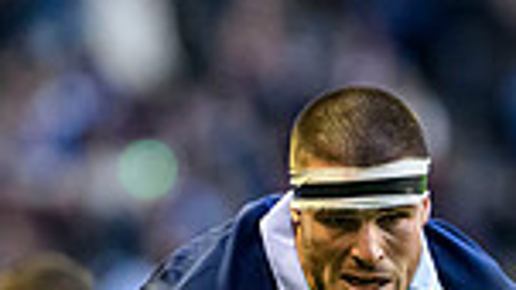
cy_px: 697
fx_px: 25002
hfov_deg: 1.2
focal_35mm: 1827
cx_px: 527
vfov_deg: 0.7
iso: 8000
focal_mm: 400
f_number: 4
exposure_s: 1/1250
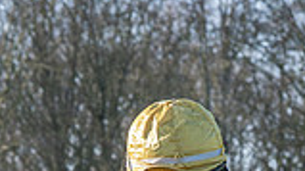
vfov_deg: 2.4
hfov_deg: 4.4
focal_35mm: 497
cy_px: 372
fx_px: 4015
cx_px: 105
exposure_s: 1/1250
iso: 400
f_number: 5
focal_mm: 63
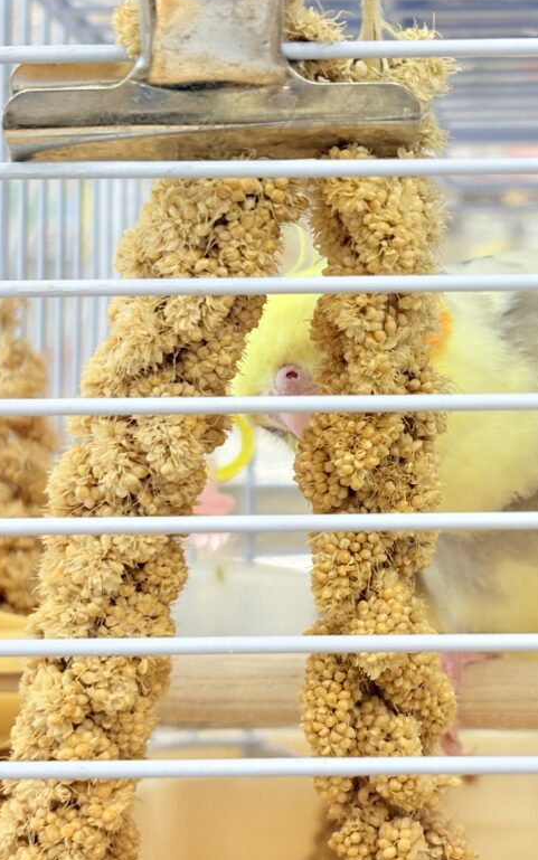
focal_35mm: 86
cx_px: 555
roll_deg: +1.9
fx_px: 2016
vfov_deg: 24.1
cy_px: 400
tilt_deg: +5.0
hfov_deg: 14.9
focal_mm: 5.96
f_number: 1.6
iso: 50
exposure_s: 1/50
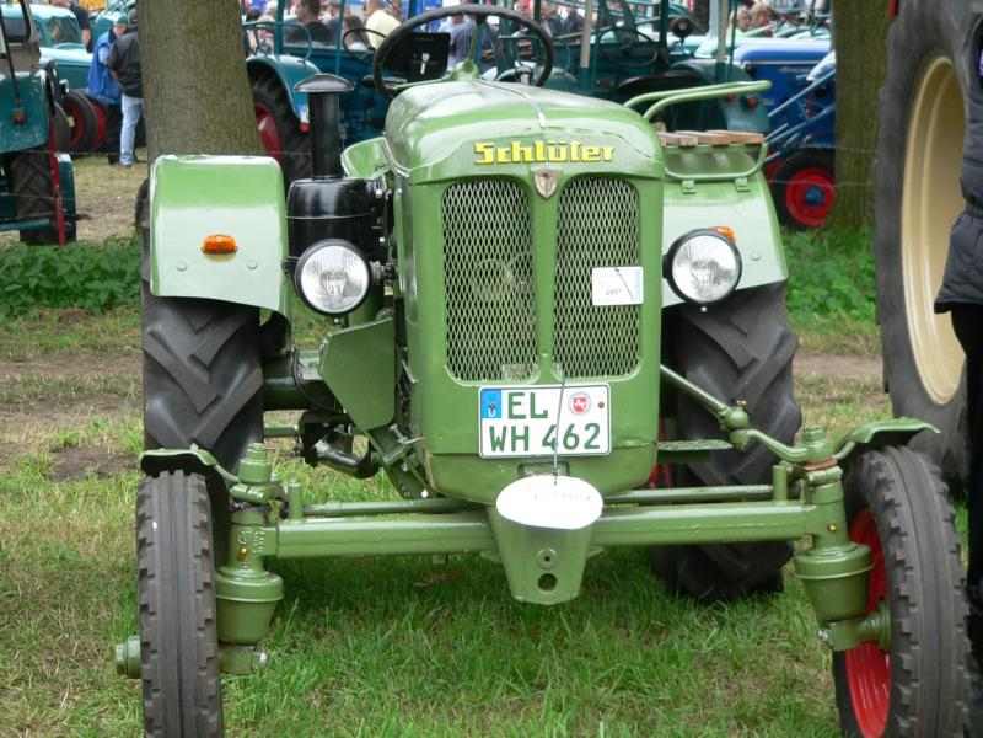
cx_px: 492
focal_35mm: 94
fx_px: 2669
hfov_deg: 20.9
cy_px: 369
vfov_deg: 15.7
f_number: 2.8
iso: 100
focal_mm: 15.7
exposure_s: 1/160
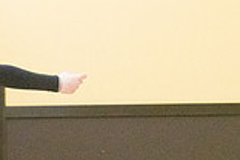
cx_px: -72
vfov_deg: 4.5
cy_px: 112
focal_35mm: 305
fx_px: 2033
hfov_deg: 6.7
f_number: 4.5
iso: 10000
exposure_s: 1/1000
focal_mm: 82
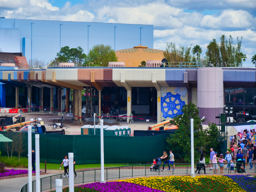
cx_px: 128
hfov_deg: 16.4
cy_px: 96
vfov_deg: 12.3
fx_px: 887
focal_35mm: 120
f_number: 4
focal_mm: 60
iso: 200
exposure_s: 1/640
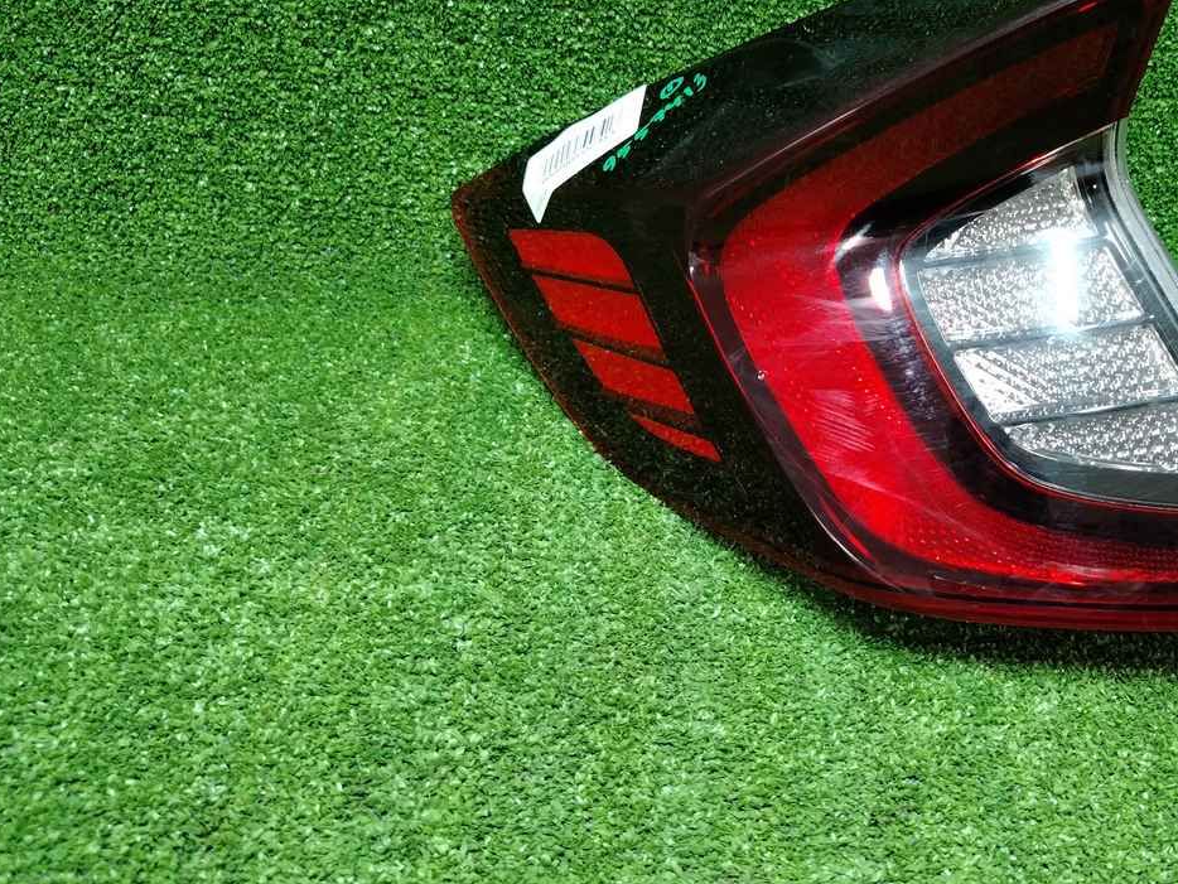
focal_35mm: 37
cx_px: 855
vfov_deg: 38.6
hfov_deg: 48.6
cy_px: 396
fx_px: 1259
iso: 479
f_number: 1.75
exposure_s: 1/33
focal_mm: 5.25
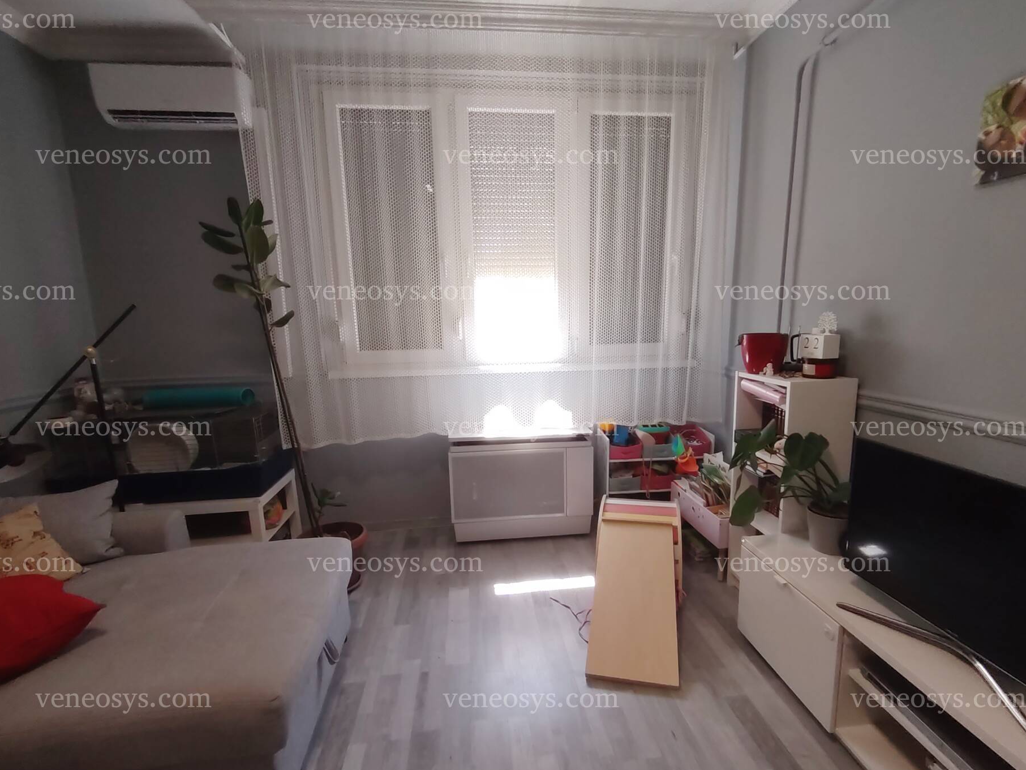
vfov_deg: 71.5
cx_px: 531
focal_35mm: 18
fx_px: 534
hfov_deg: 87.7
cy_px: 407
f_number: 2.2
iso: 199
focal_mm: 1.42
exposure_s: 1/50
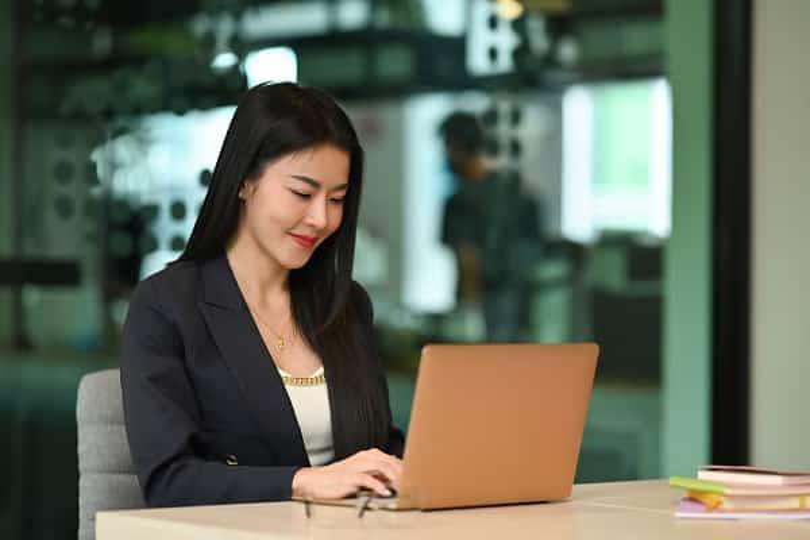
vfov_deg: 13.0
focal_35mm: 105
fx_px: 2362
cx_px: 405
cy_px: 270
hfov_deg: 19.5
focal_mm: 105
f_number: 2
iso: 640
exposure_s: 1/250
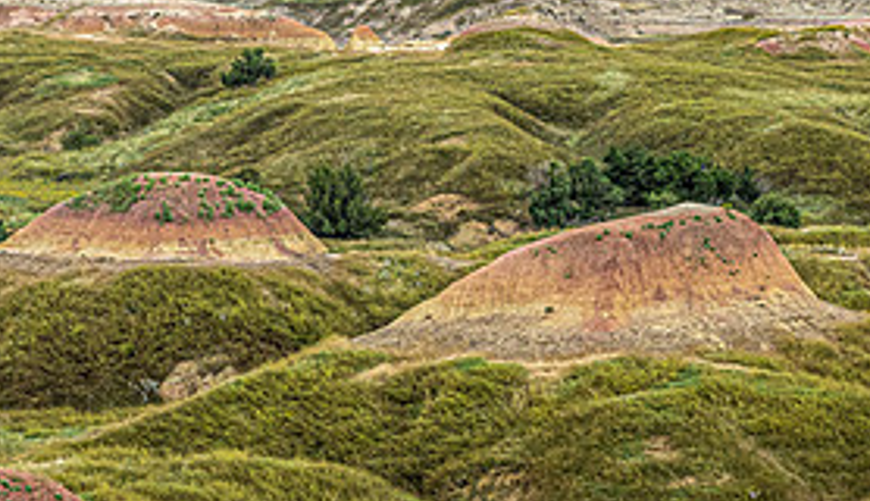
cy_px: 172
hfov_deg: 7.5
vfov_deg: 4.3
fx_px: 6612
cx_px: 125
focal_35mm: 285
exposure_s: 1/200
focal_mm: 47.94
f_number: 5
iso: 320
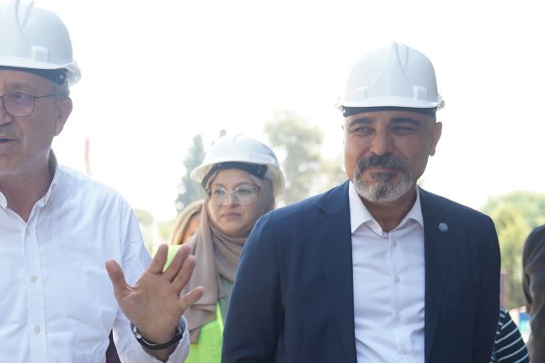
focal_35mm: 102
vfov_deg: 13.3
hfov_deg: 19.2
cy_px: 323
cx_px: -51
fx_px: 1544
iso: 125
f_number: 3.2
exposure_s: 1/160
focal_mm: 44
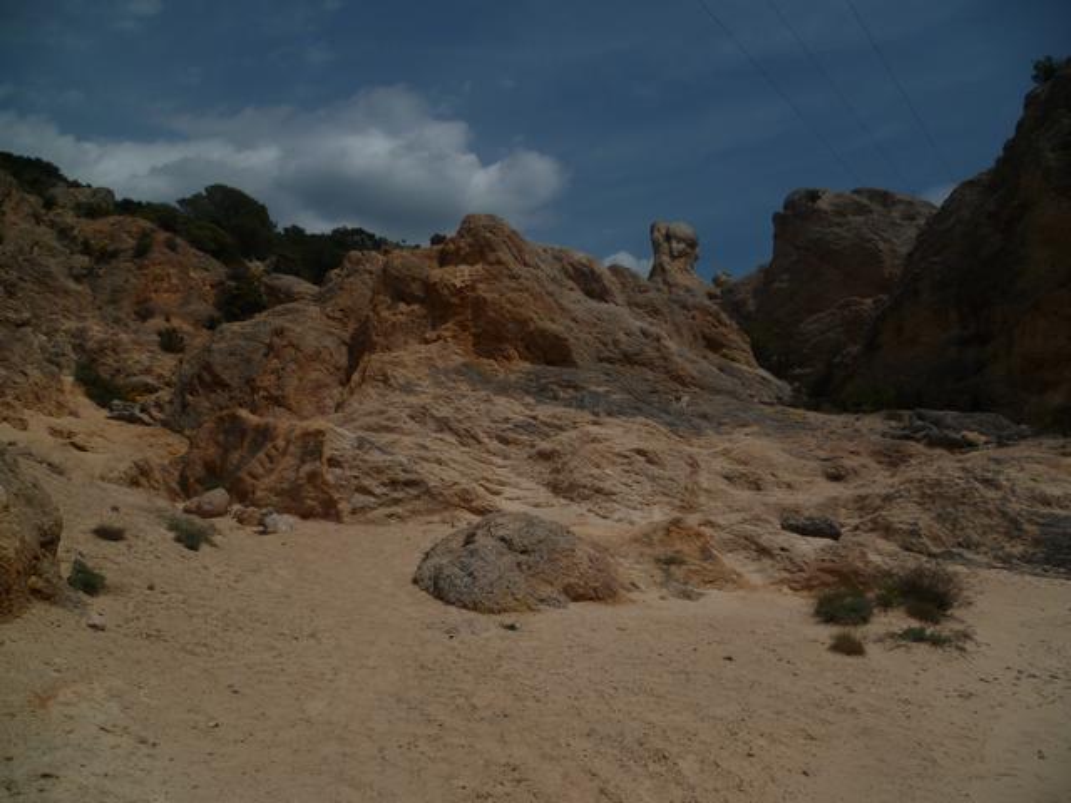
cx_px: 536
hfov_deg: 63.4
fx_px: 866
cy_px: 402
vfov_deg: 49.7
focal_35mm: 28
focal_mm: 5
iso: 80
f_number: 9
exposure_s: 1/800
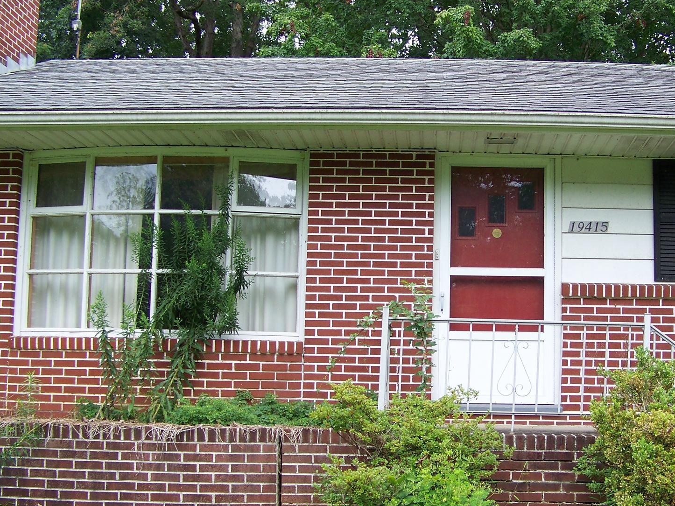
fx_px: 994
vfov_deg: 28.5
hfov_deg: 37.2
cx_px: 441
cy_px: 293
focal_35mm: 51
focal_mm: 5.85
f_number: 2.8
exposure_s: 1/250
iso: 64
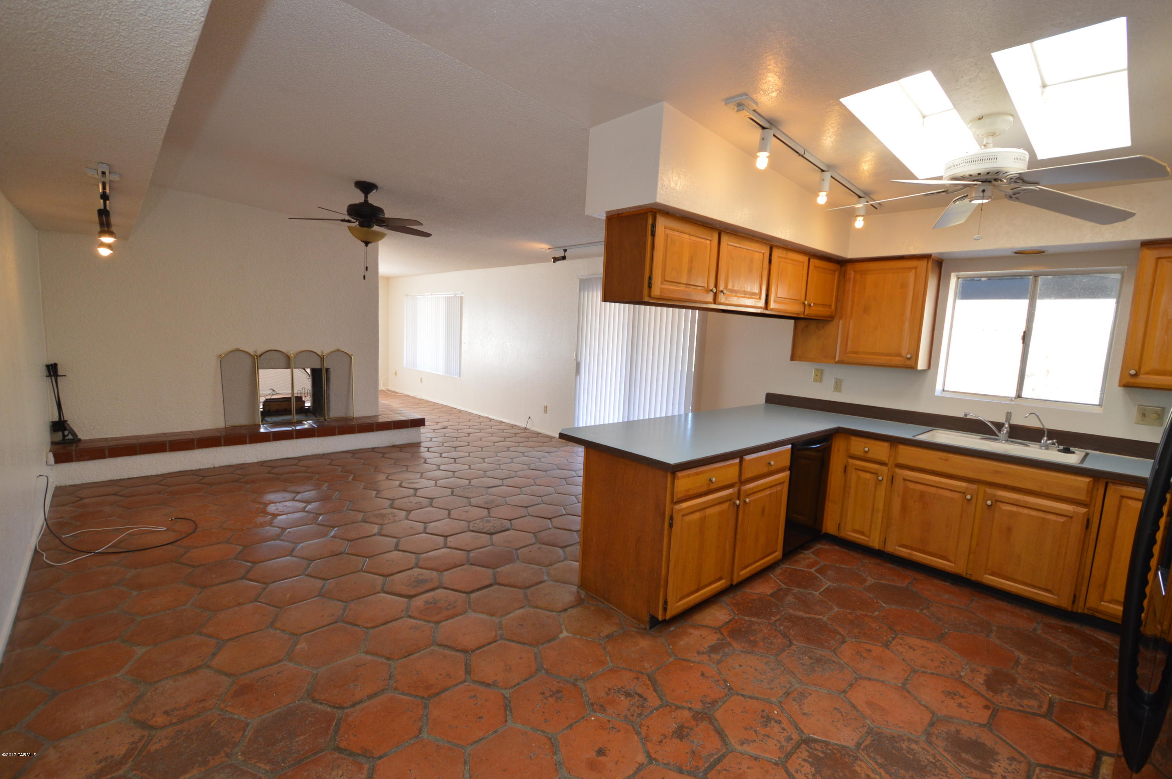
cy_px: 390
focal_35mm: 15
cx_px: 586
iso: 400
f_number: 4
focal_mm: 10
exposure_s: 1/60
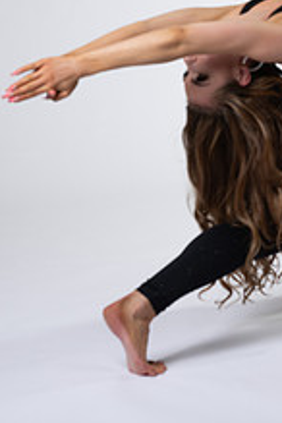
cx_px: 226
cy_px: 41
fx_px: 2056
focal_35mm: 175
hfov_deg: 7.8
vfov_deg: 11.7
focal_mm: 85
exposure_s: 1/160
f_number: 4
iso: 200
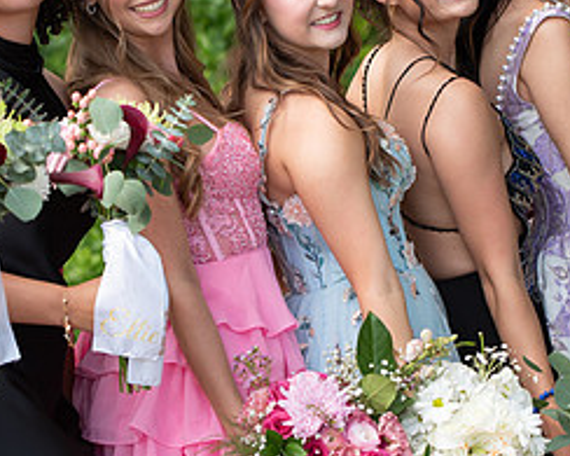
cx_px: 294
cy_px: 142
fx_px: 3153
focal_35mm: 187
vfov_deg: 8.3
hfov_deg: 10.3
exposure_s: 1/500
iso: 100
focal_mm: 70
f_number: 2.8
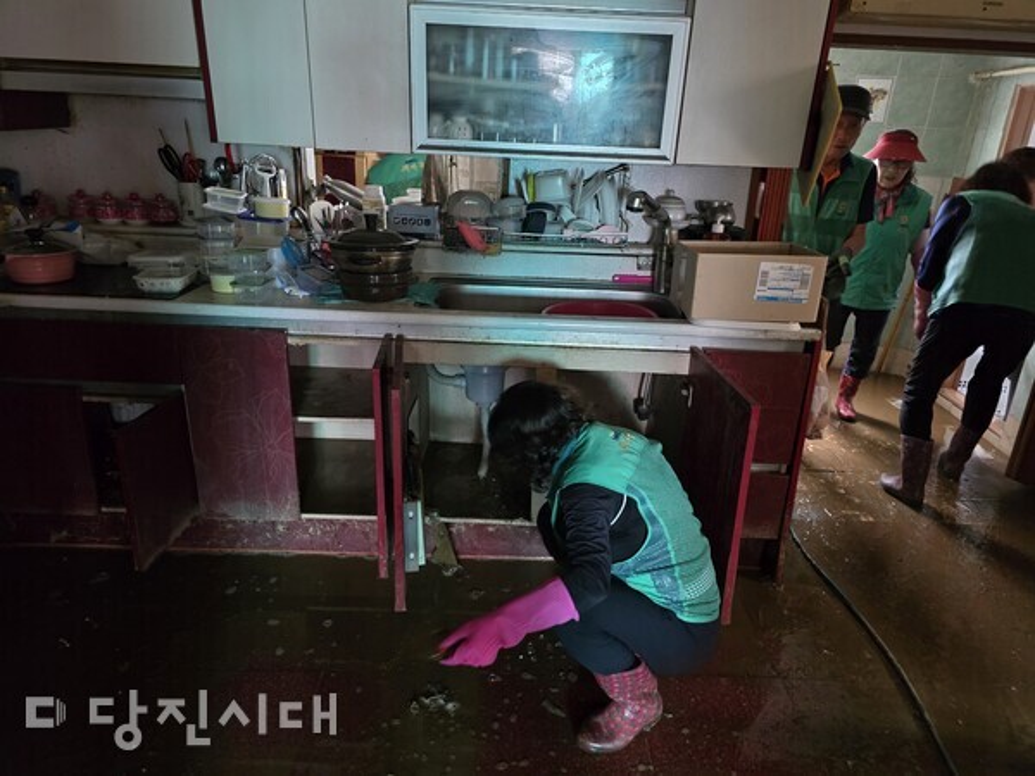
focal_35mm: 23
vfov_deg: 58.9
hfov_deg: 73.9
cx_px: 518
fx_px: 688
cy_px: 388
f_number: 1.7
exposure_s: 1/30
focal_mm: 6.3
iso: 1250
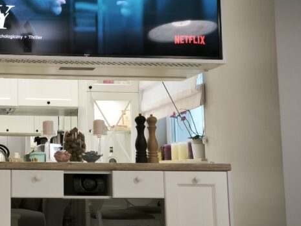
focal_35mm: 53
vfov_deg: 27.5
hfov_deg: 33.1
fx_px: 461
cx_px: -1
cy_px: 120
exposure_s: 1/80
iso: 320
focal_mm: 6.92
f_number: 1.9
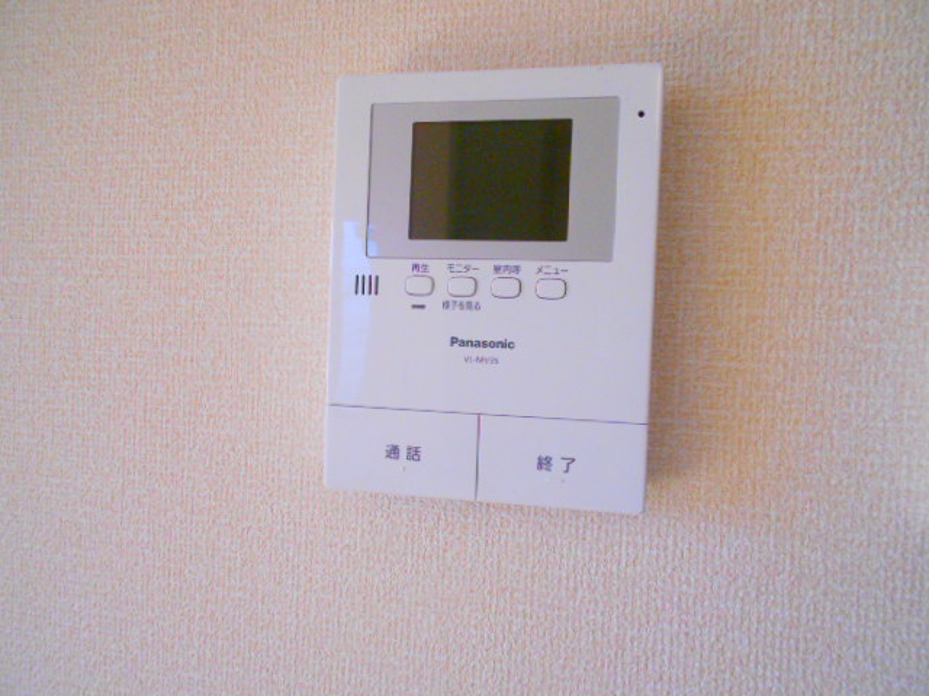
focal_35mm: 26
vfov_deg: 53.1
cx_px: 464
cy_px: 348
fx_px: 698
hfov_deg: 67.3
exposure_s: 1/250
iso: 500
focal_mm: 4.6
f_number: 3.2
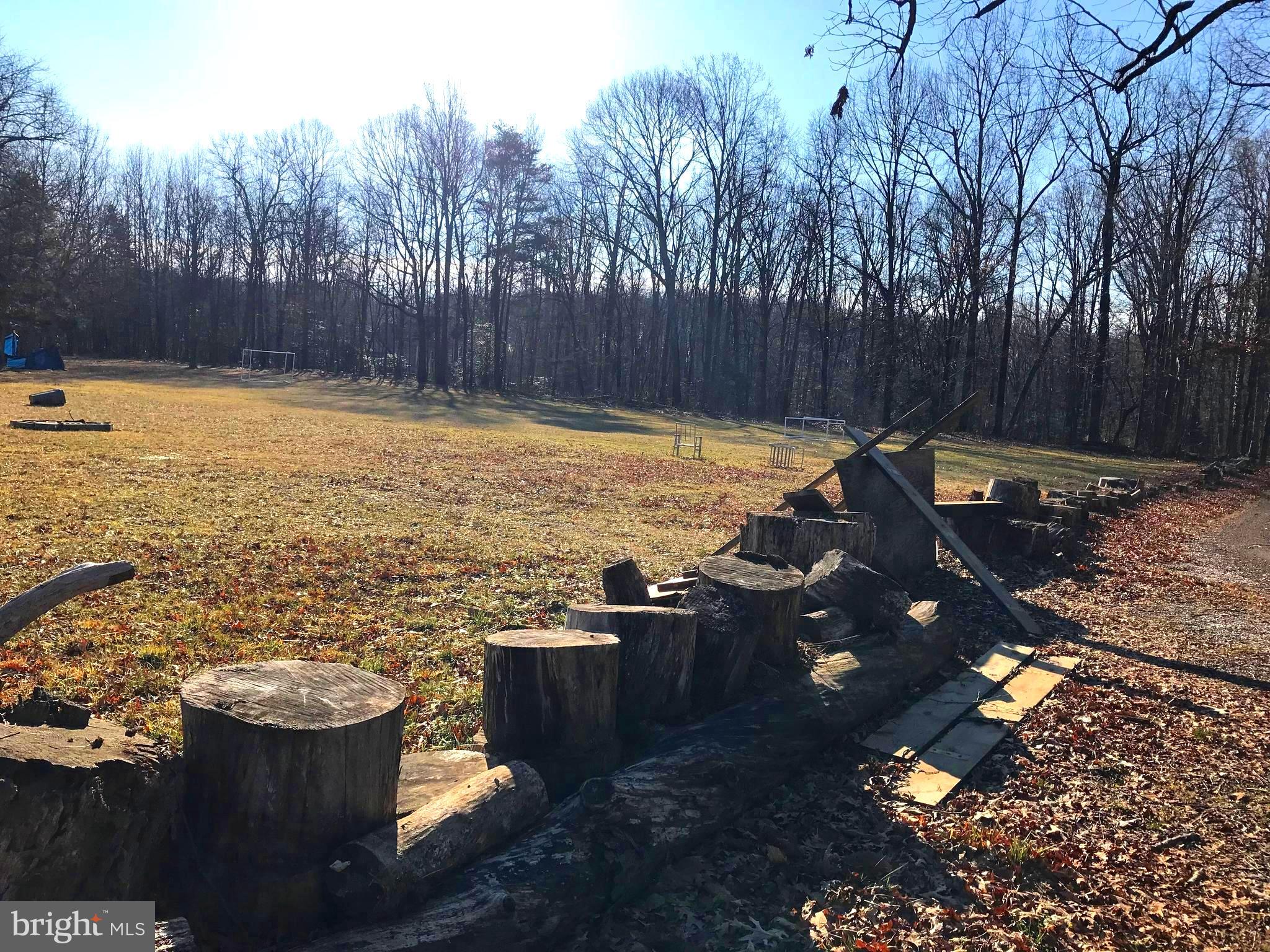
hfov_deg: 63.4
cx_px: 635
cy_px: 476
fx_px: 1027
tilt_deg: -2.9
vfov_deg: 49.7
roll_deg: -4.1
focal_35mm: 28
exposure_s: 1/2660
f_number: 1.8
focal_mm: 3.99
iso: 20
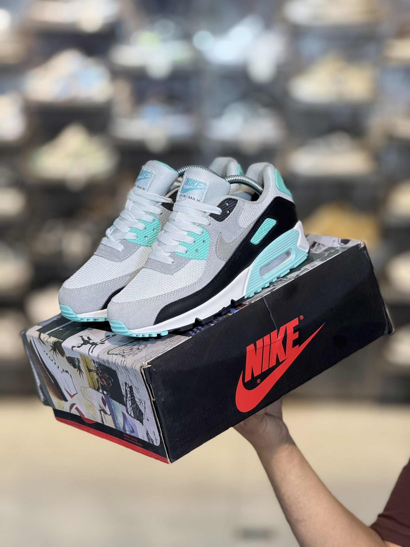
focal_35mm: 120
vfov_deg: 16.4
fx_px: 1895
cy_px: 274
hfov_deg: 12.3
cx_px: 205
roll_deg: -0.9
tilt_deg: -6.9
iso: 160
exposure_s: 1/100
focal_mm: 15.66
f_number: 2.8
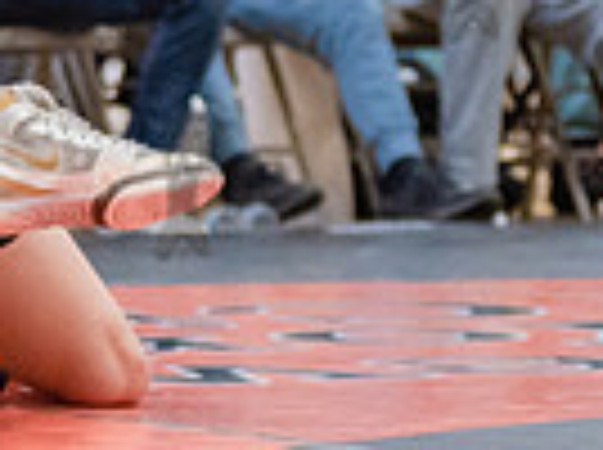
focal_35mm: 357
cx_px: -490
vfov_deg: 4.1
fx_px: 6208
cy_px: 21
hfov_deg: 5.5
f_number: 3.5
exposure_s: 1/320
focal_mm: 80
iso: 4000
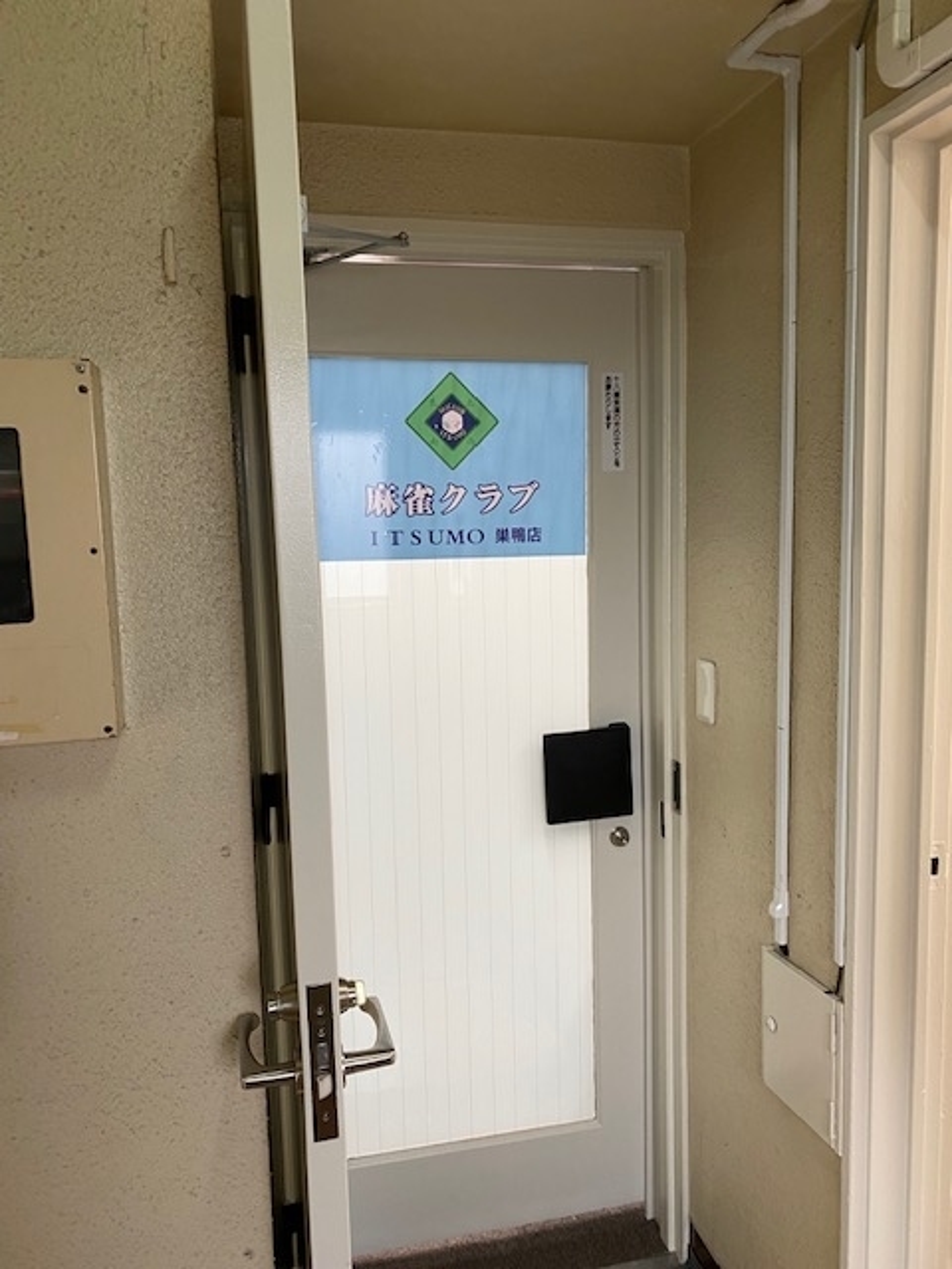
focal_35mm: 26
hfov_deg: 53.1
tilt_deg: -7.5
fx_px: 953
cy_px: 634
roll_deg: +1.5
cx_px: 476
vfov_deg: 67.3
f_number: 1.8
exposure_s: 1/50
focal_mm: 4.25
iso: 100
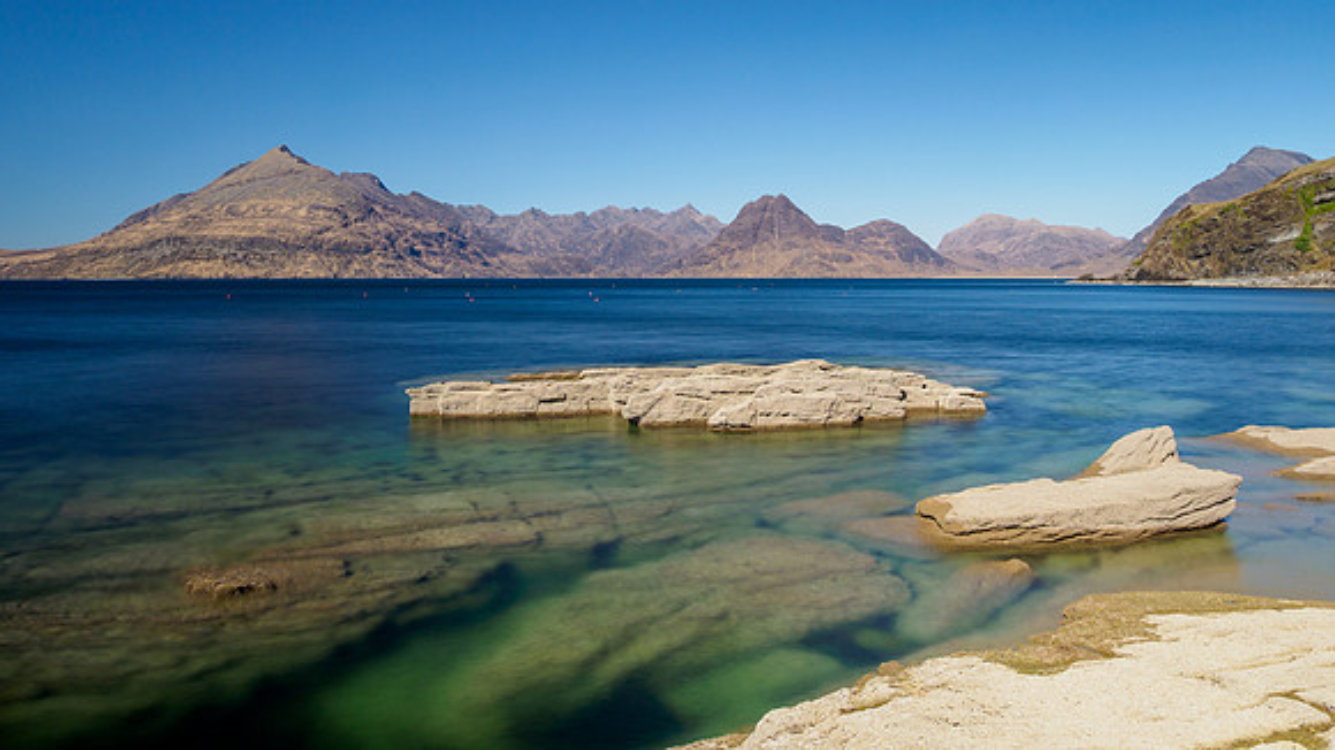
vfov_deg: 43.5
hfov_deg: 71.6
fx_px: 925
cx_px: 668
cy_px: 250
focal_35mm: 26
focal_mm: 12
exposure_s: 4
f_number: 7.1
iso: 200
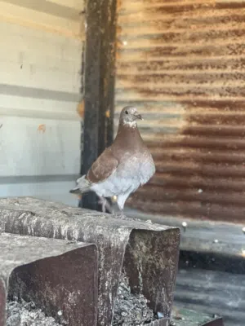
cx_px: 122
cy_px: 163
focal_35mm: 77
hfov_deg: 19.1
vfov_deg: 25.3
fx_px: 727
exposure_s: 1/61
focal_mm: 9
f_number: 2.8
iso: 250
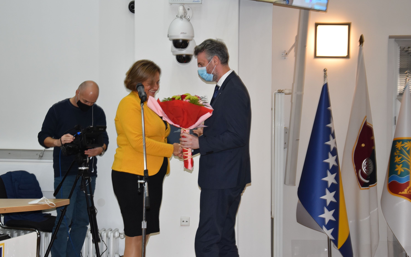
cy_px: 125
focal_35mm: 74
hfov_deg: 27.8
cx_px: 204
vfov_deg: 17.6
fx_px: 829
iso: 800
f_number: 4.8
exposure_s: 1/80
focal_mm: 48
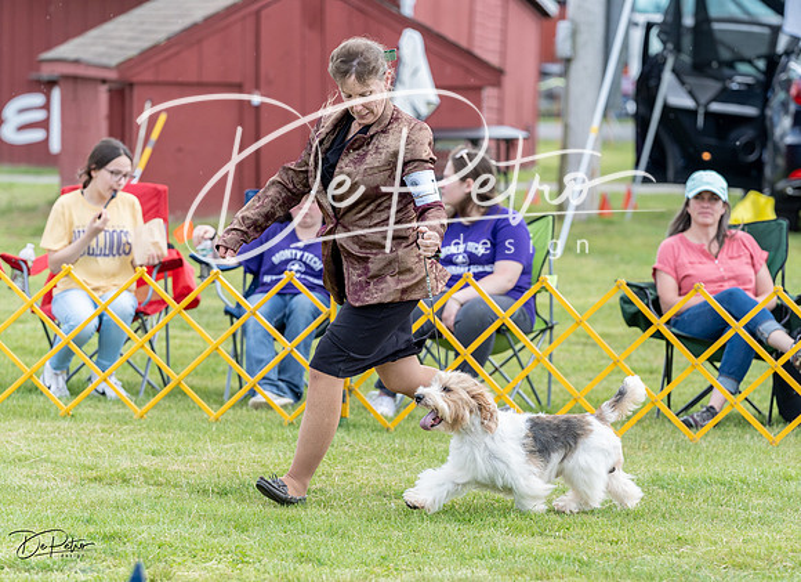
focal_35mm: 189
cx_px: 454
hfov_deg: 10.6
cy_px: 329
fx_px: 4317
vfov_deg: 7.7
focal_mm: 154
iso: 400
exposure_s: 1/640
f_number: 4
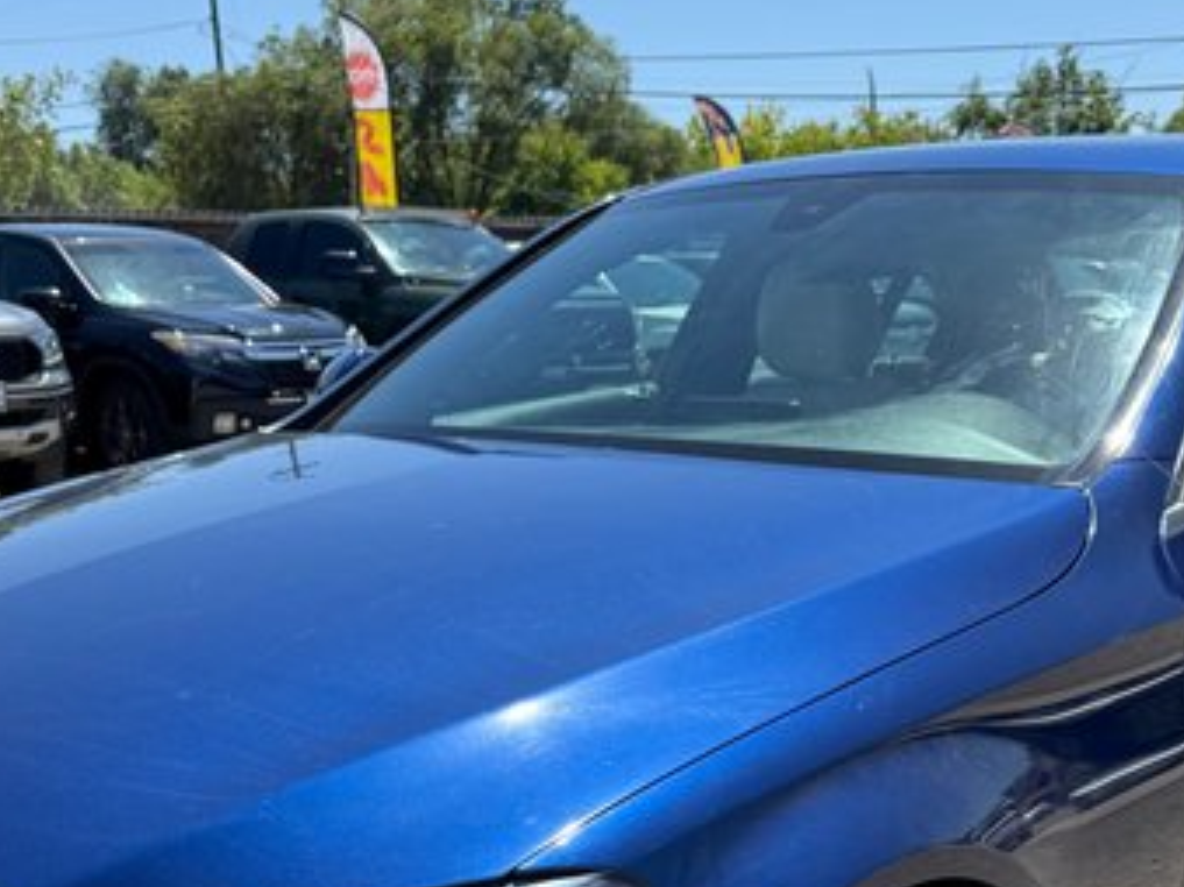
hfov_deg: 37.5
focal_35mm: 51
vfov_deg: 27.1
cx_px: 566
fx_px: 1744
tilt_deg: -18.4
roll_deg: +0.5
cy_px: 873
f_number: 1.78
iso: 80
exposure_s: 1/2370
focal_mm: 6.76
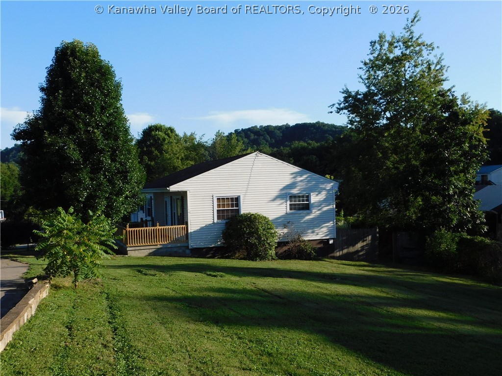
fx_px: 522
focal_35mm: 36
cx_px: 251
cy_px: 188
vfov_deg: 39.7
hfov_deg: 51.4
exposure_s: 1/800
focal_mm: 6.3
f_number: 3.5
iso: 125
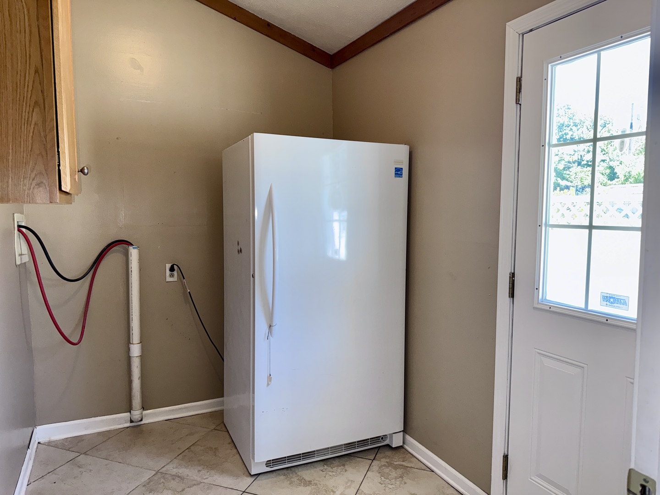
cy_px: 248
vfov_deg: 56.8
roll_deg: -0.1
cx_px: 330
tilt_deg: -4.6
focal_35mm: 24
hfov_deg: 71.6
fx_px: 458
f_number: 1.78
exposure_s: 1/240
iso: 160
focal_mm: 6.76
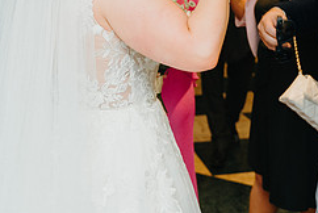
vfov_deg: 19.6
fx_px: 593
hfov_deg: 30.0
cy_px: -12
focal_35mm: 67
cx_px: 189
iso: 1250
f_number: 2.8
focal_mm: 28
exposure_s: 1/160
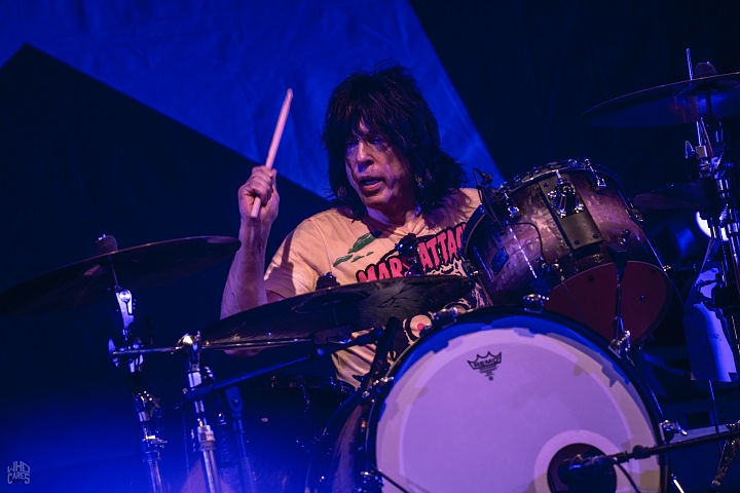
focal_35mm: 300
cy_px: 246
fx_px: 6166
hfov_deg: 6.9
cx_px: 370
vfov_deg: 4.6
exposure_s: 1/100
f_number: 2.8
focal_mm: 200
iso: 500
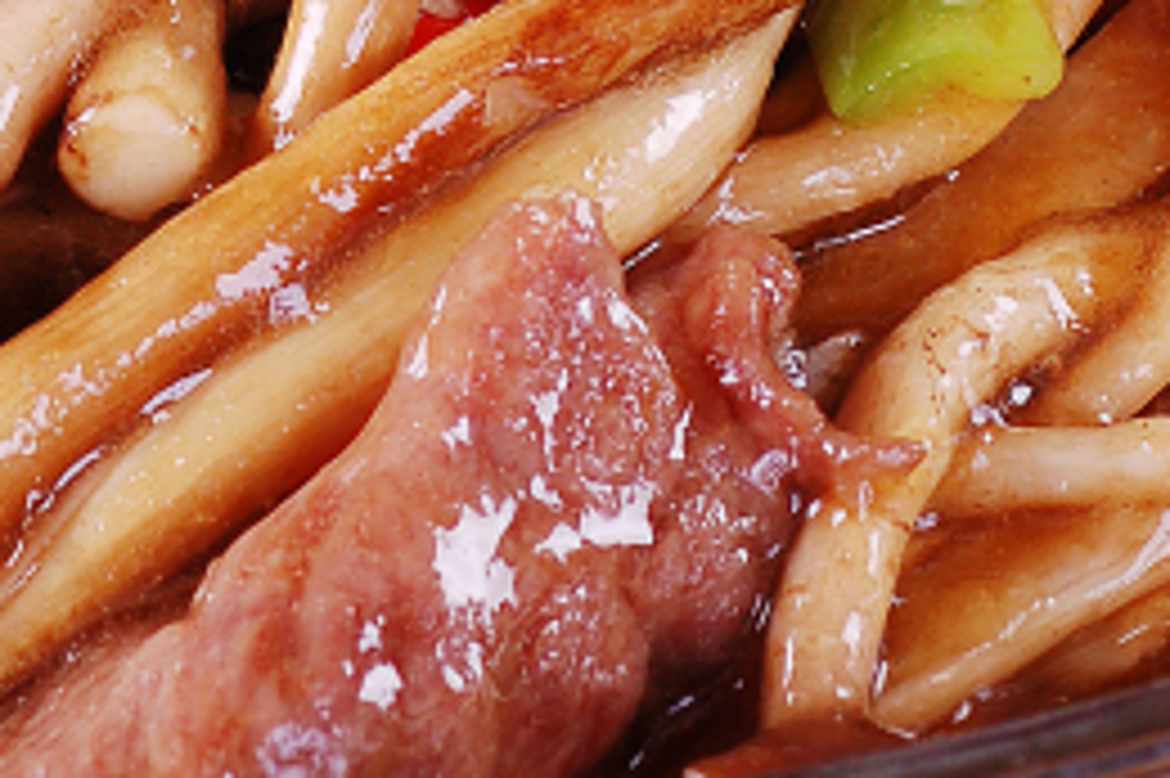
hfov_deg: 5.8
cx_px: 189
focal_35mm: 354
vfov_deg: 3.8
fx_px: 11497
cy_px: -609
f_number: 13
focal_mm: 60
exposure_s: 1/640
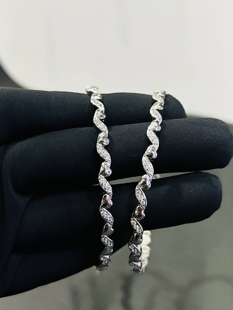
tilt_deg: -28.0
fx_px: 233
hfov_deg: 53.1
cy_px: 155
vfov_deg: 67.3
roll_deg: -1.8
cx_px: 116
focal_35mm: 26
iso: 64
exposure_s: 1/50
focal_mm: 5.7
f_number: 1.5
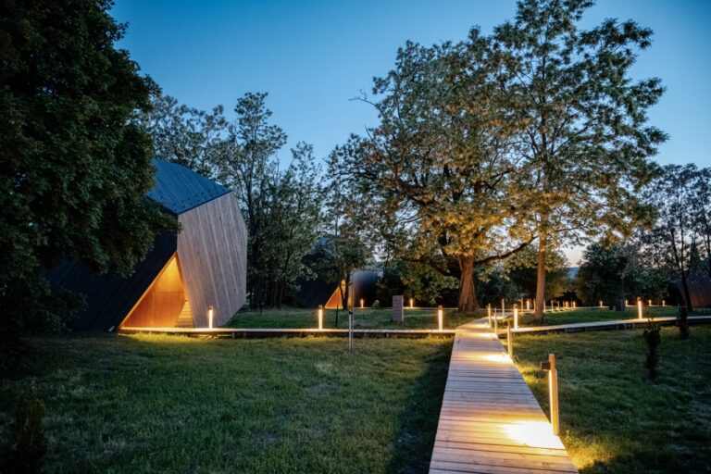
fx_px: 474
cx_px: 356
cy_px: 237
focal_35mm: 24
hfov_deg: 73.7
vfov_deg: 53.1
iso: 4000
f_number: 2.8
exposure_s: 1/10
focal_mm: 24
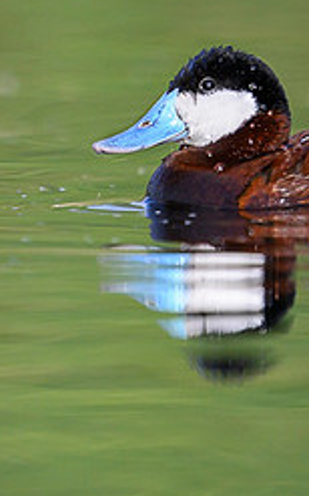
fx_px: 35958
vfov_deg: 0.8
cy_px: -152
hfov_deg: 0.5
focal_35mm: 2664
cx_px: 130
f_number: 4
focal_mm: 560
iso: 400
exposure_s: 1/3200
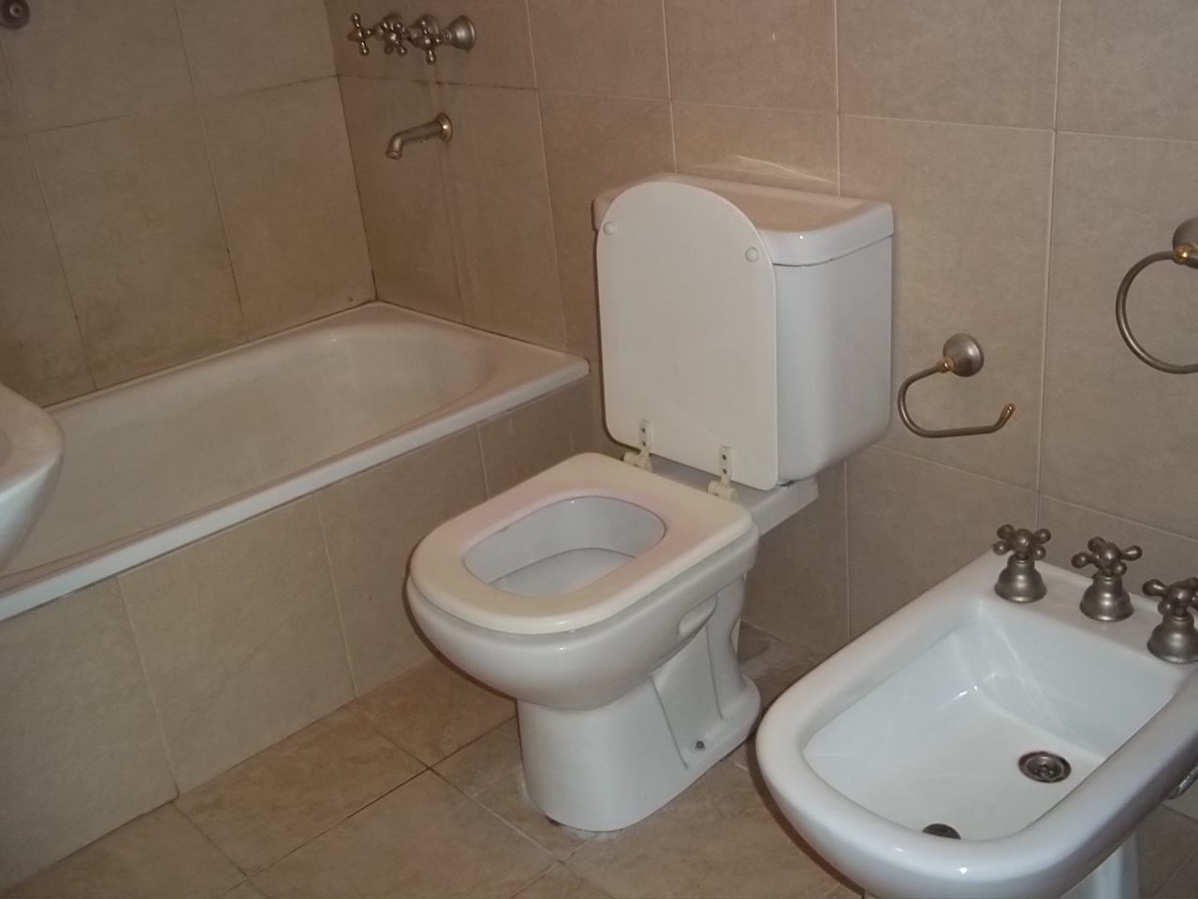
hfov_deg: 51.4
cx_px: 599
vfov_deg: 39.7
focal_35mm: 36
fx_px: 1246
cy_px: 450
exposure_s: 1/30
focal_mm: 6.5
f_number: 3.1
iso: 160
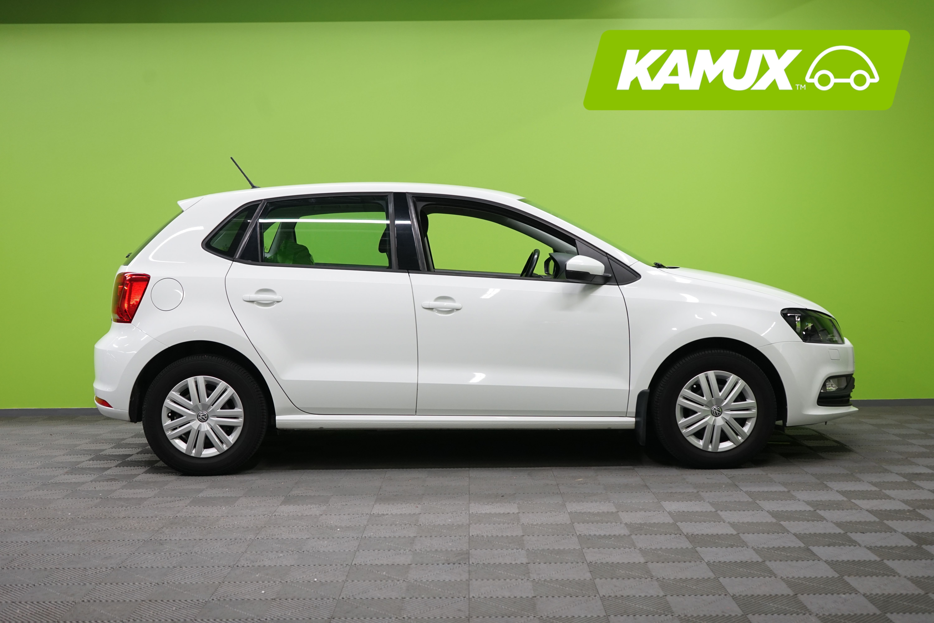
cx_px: 467
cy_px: 312
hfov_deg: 44.5
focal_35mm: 44
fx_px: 1141
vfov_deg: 30.5
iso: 800
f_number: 5
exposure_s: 1/50
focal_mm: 44
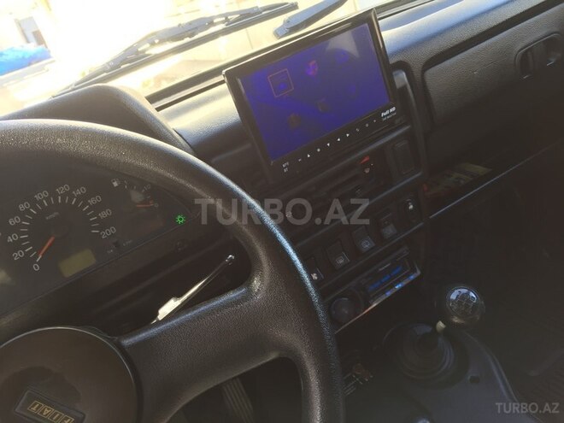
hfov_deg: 61.7
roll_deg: +20.5
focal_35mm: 29
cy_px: 212
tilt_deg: -27.2
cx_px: 282
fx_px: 472
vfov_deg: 48.2
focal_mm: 4.15
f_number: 2.2
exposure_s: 1/50
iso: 40
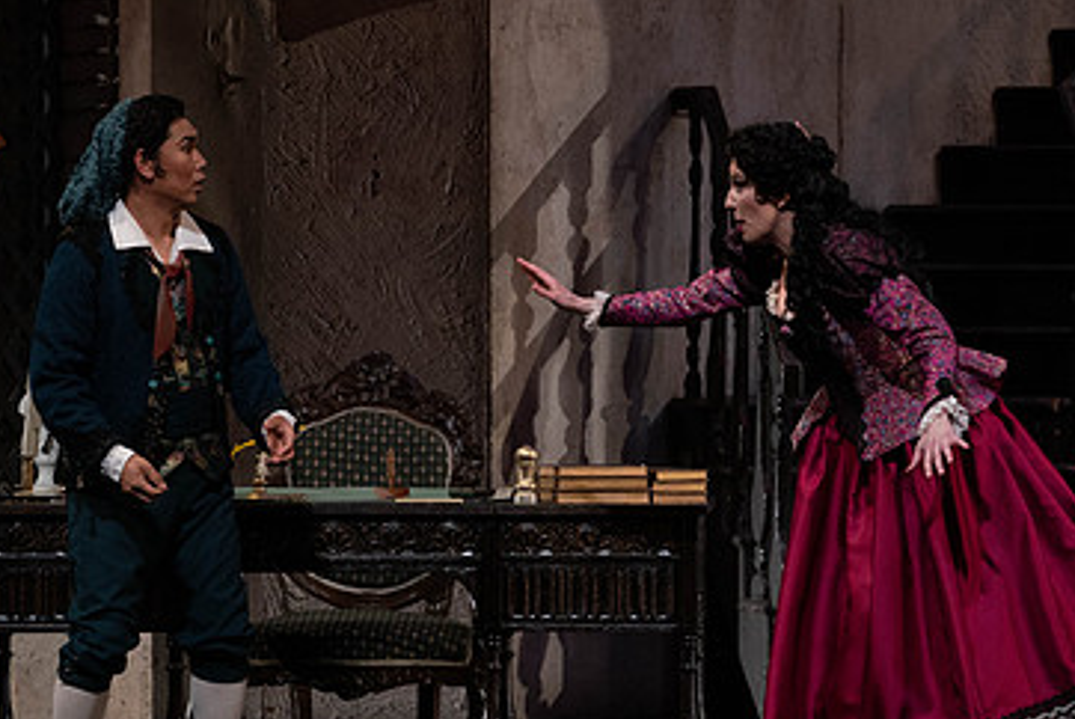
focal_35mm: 274
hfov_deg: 7.5
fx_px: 8188
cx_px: 606
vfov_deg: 5.0
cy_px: 331
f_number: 9
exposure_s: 1/250
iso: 3200
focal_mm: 171
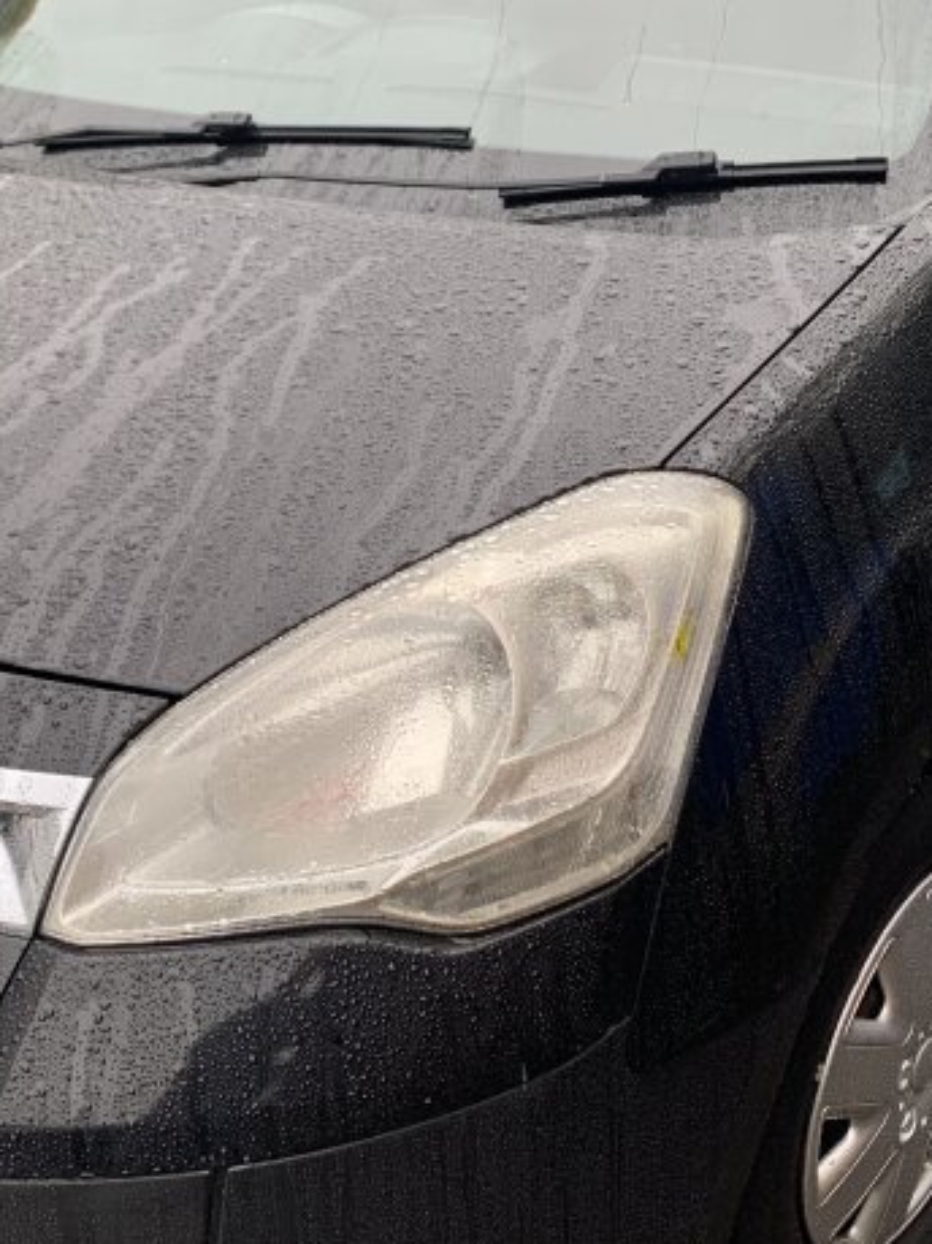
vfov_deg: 37.4
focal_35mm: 51
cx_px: 431
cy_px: 500
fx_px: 1832
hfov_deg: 28.5
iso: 64
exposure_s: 1/121
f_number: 1.8
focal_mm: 4.25
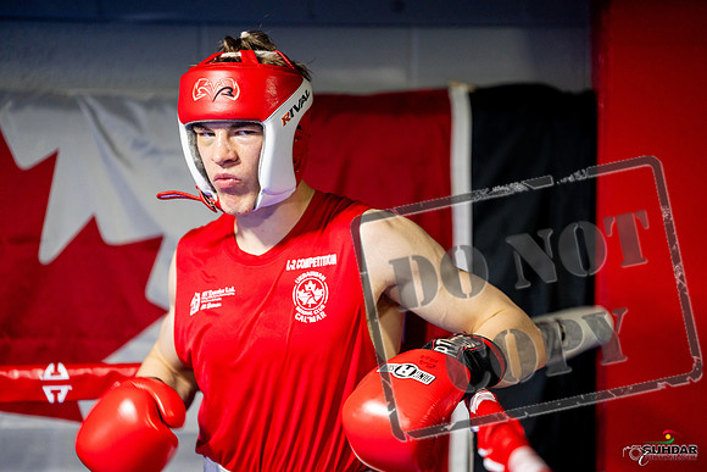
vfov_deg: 9.2
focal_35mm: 150
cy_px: 236
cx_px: 354
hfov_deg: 13.7
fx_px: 2946
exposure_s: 1/320
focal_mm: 150
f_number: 2
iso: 2000
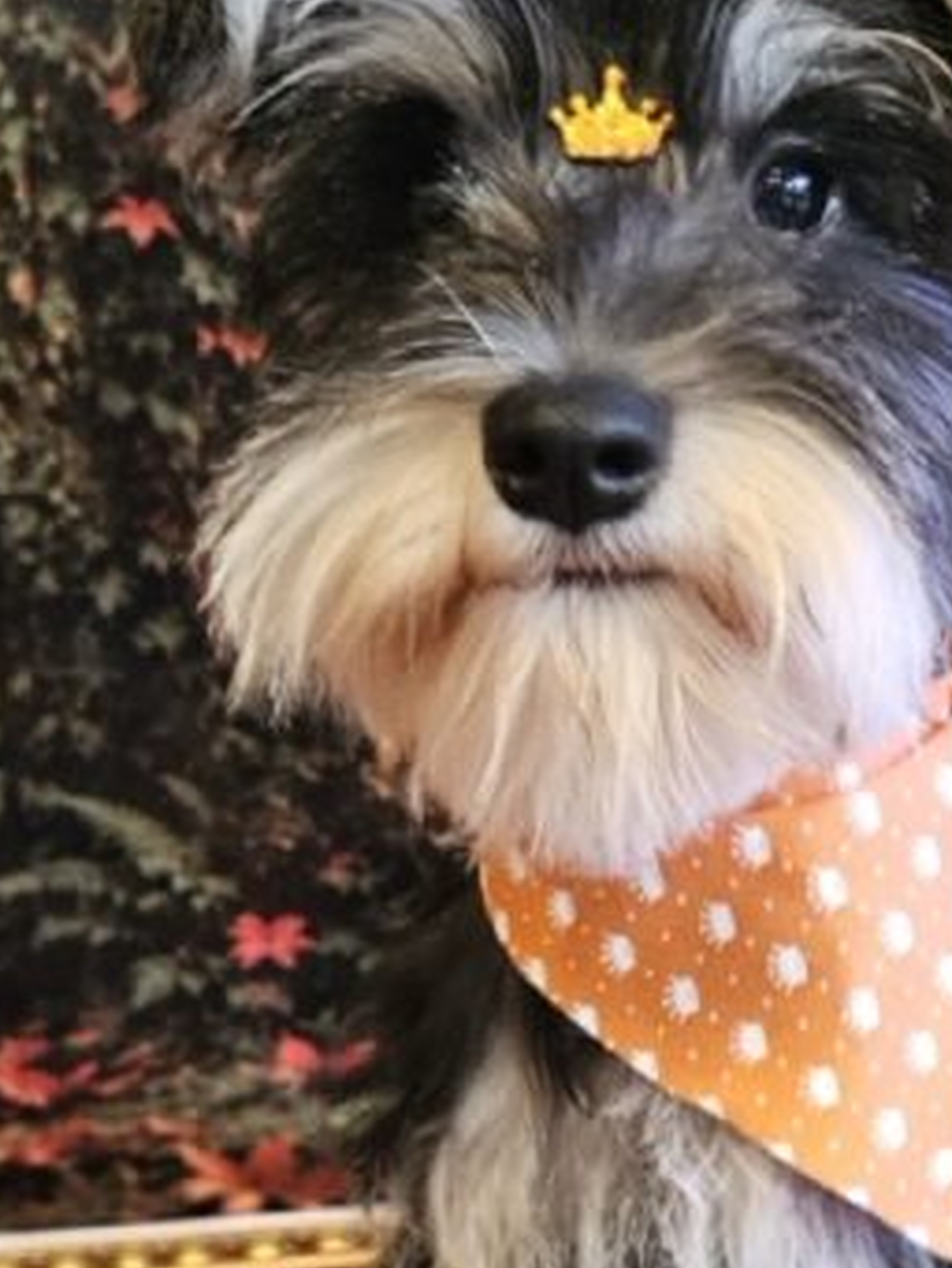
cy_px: 971
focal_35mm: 69
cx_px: 822
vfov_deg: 27.7
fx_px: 2529
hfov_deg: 21.0
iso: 800
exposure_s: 1/120
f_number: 1.8
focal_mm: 5.4
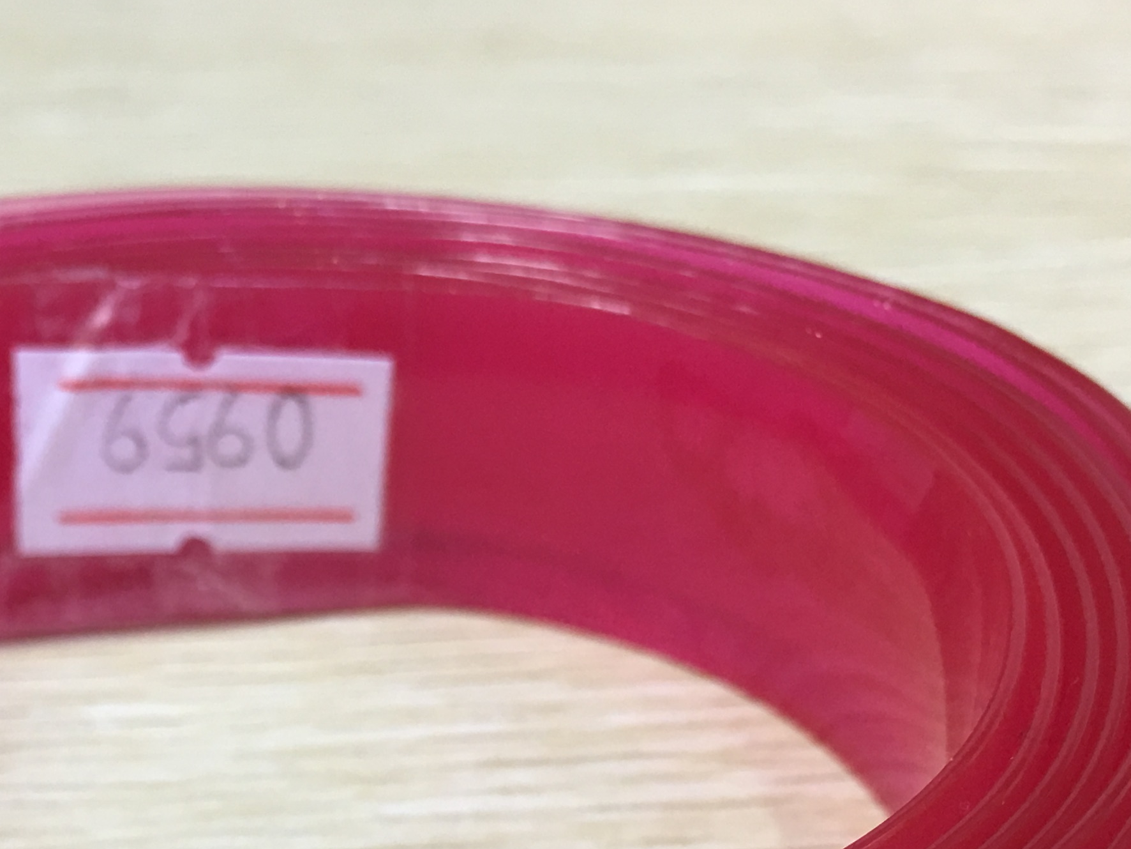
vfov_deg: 21.2
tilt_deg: -38.1
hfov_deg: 28.9
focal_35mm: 66
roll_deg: +3.3
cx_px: 276
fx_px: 2156
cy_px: 933
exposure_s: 1/17
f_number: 2.2
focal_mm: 4.15
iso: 50
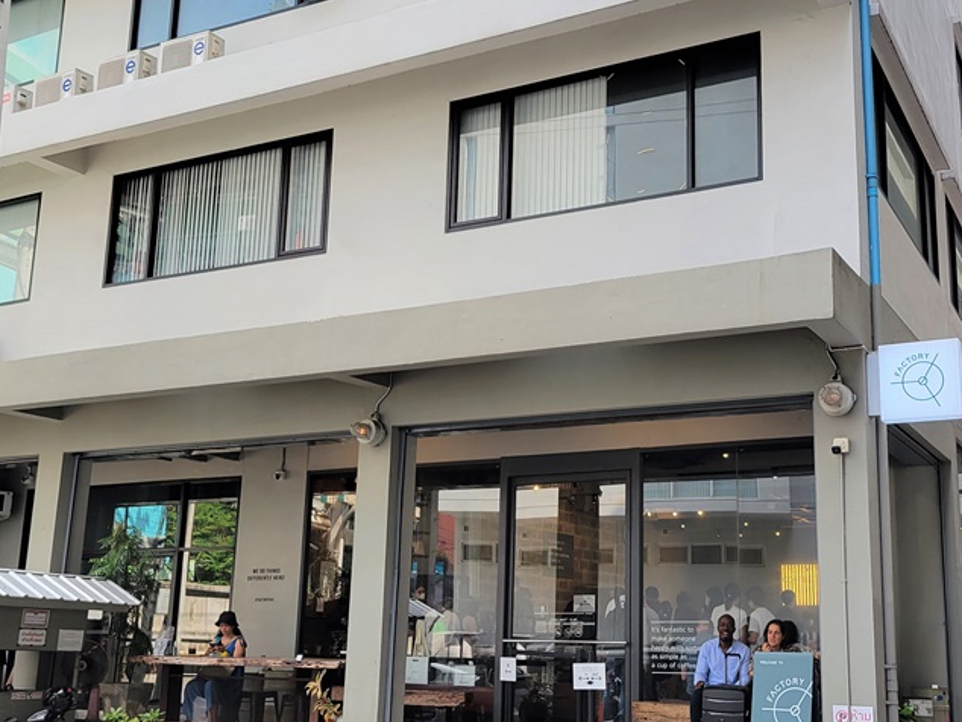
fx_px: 1140
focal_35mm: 41
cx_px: 571
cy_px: 402
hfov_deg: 45.5
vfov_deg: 35.1
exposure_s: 1/275
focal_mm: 5.4
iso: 40
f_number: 1.8
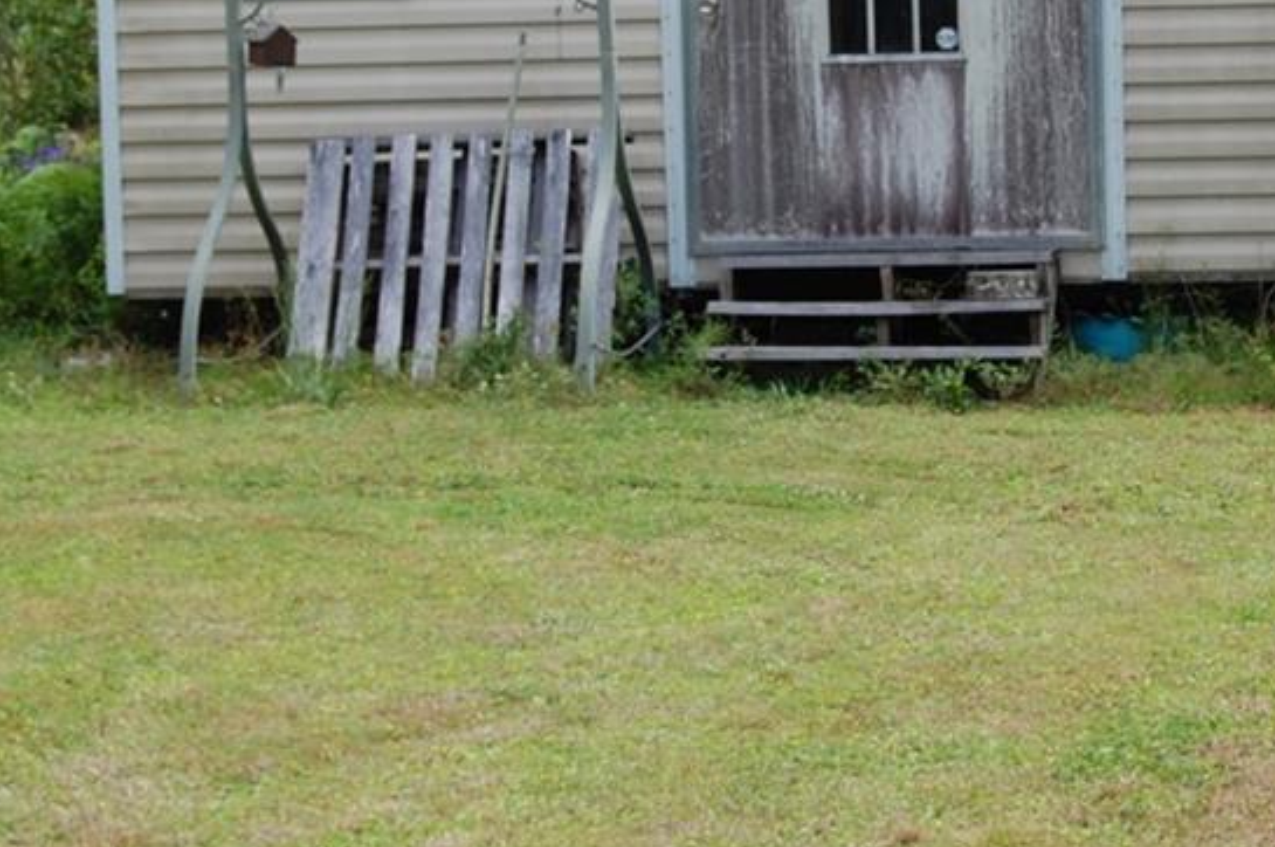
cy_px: 269
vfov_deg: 12.7
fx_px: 3785
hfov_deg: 19.0
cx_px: 933
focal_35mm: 107
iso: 200
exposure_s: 1/250
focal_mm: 38
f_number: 8
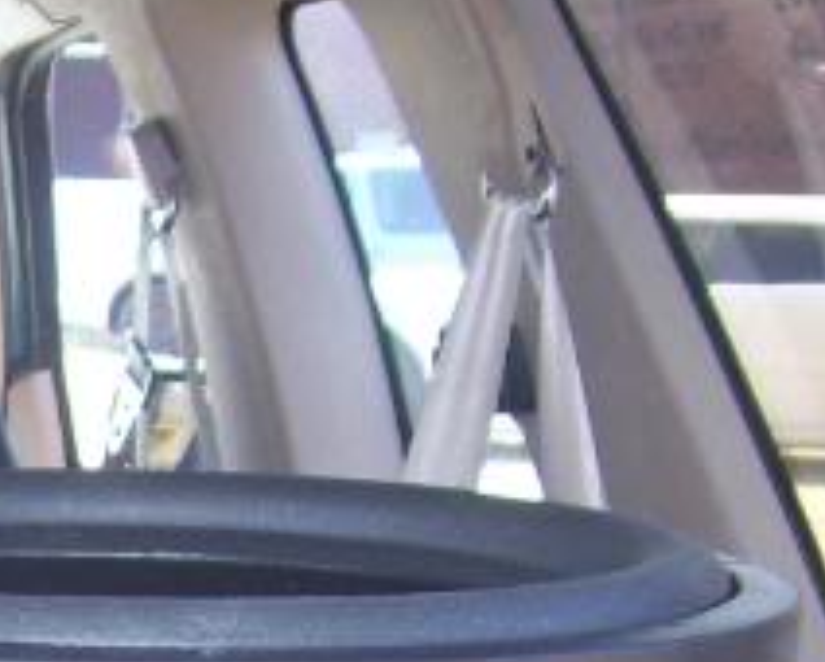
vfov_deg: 11.0
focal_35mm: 136
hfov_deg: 12.9
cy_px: 950
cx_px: -634
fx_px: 3324
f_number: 2.7
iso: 80
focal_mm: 6
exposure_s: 1/60
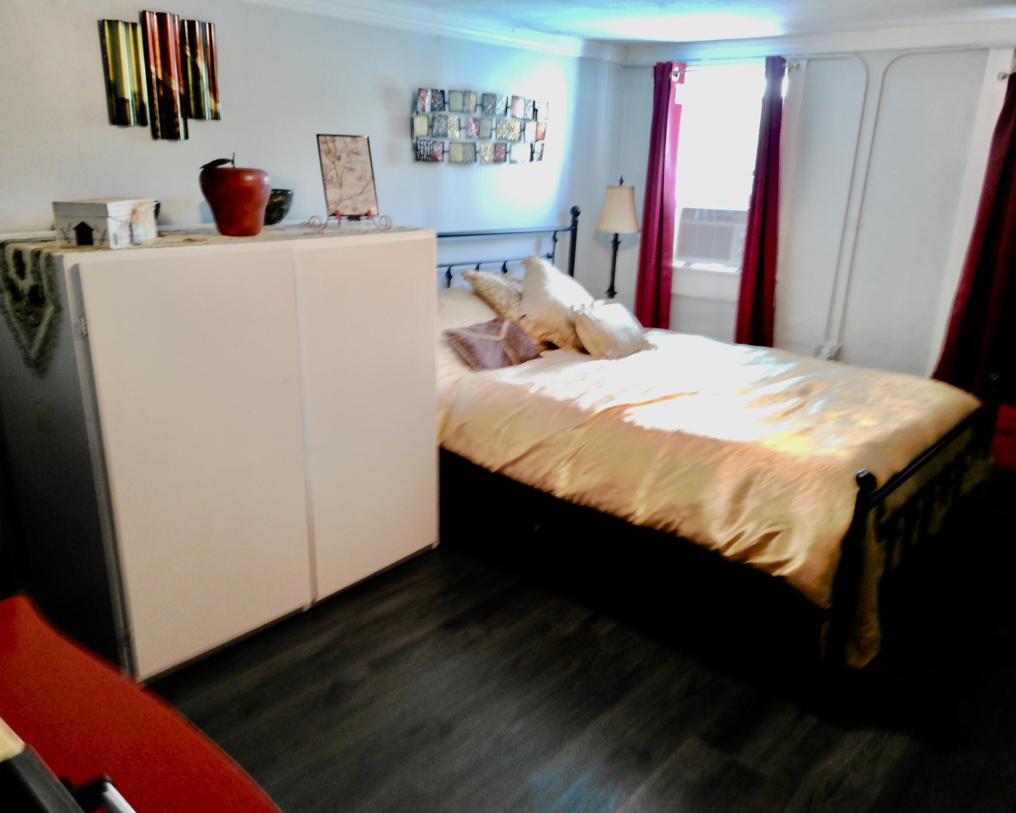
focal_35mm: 19
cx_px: 472
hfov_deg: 83.2
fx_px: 571
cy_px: 408
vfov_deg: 70.8
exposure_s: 1/15
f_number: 1.8
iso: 400
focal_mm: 3.37
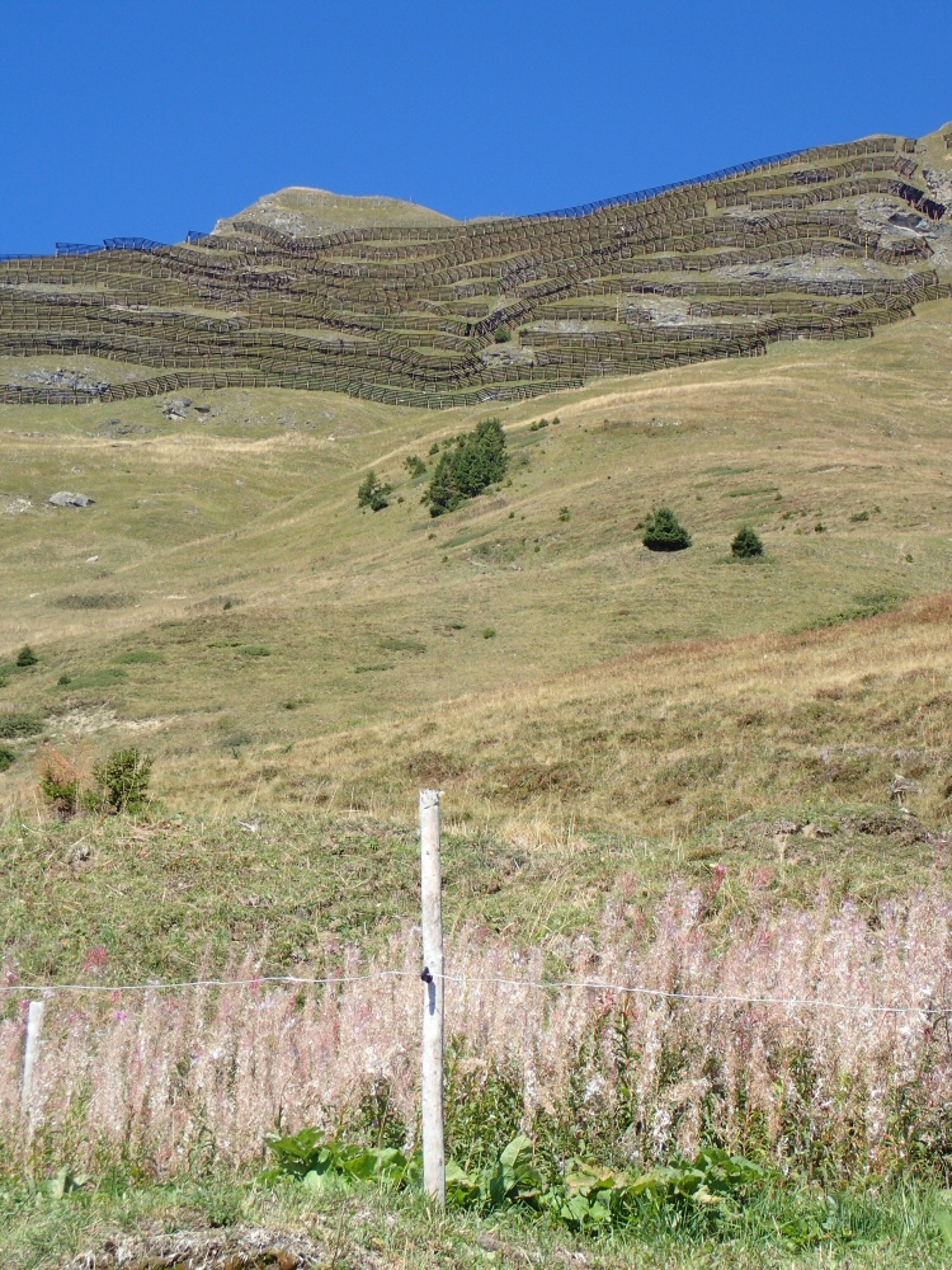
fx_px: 3117
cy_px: 635
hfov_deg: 17.4
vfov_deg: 23.0
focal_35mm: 85
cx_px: 476
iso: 100
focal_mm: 15.41
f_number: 6.3
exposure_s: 1/200
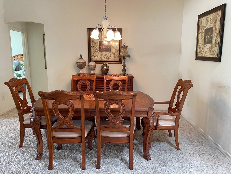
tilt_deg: -9.5
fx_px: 174
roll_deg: +0.1
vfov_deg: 53.1
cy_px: 87
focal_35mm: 26
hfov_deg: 67.3
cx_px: 116
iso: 160
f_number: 1.6
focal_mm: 4.2
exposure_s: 1/60
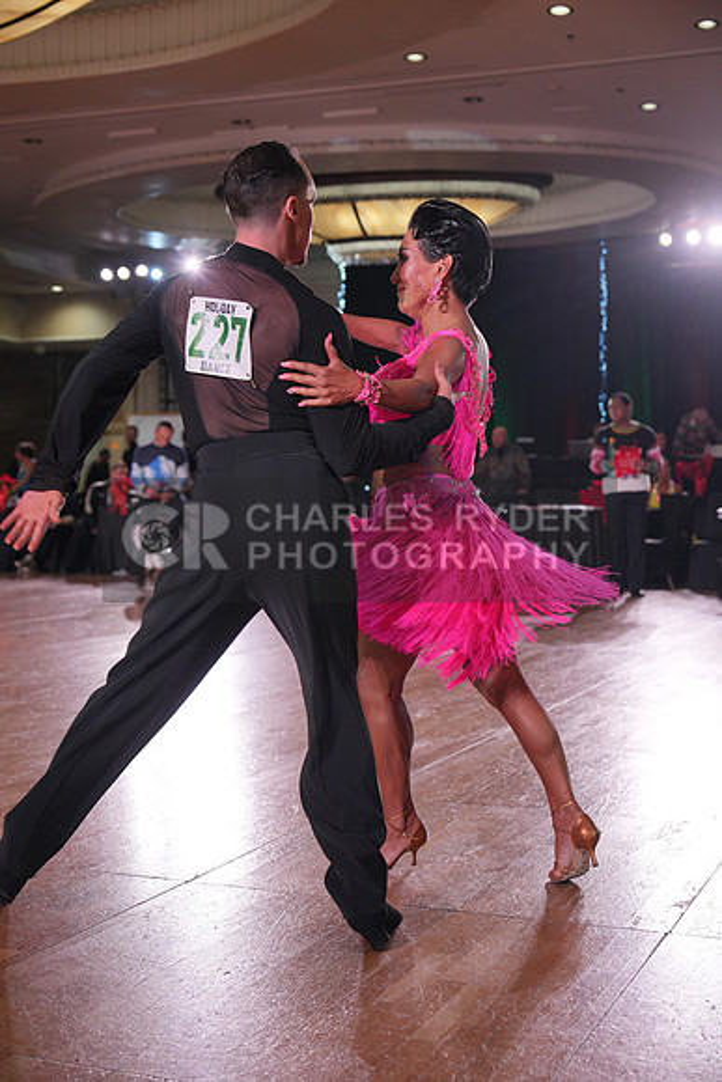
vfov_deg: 38.9
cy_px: 541
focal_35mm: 51
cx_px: 361
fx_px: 1533
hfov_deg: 26.5
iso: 1250
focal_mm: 51
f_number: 4
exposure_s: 1/500
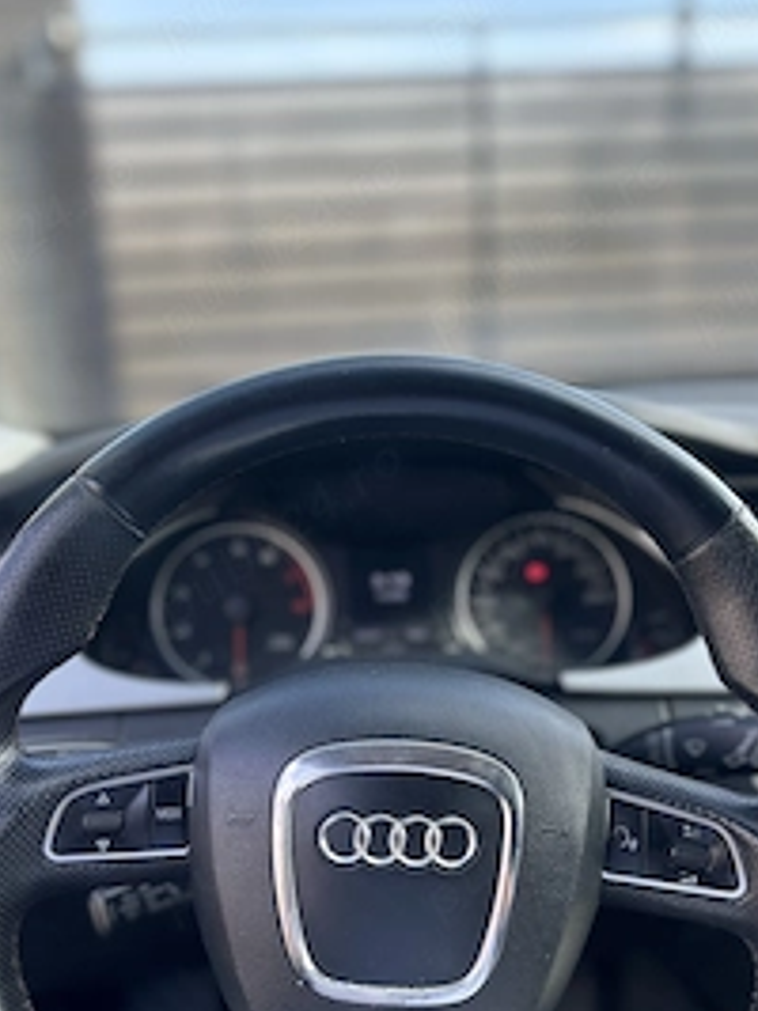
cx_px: 413
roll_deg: +3.3
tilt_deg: -15.7
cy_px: 598
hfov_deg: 36.8
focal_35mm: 39
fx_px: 1140
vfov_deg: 47.6
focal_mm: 5.7
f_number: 1.5
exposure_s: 1/366
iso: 50
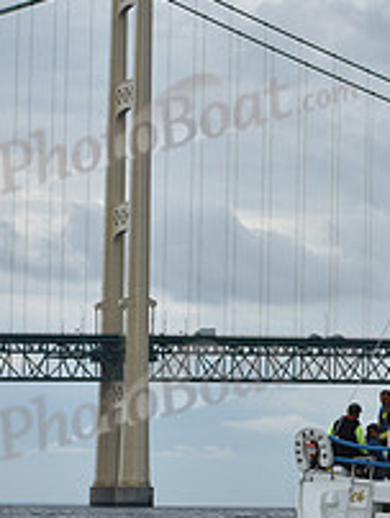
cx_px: 491
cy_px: 226
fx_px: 2893
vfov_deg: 10.2
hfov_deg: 7.6
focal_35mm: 193
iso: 250
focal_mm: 70
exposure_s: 1/800
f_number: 8
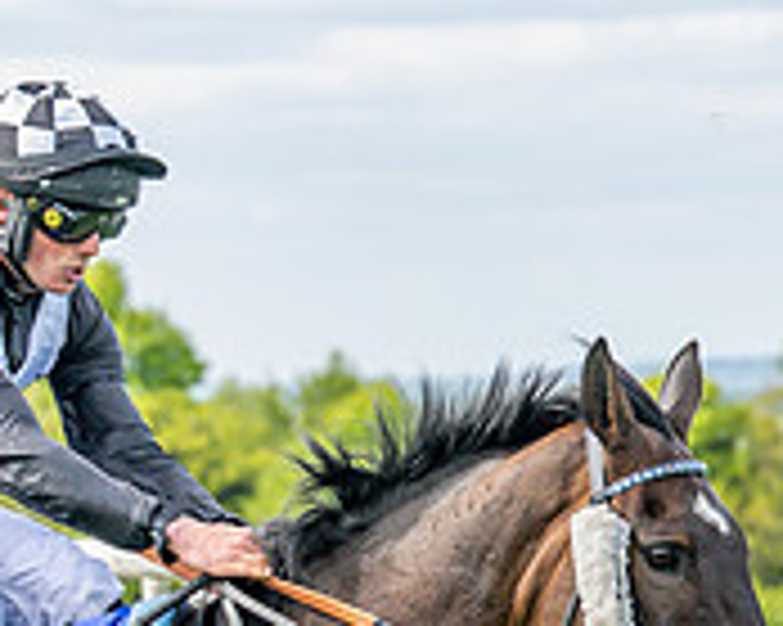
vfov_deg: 4.1
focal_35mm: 381
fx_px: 8824
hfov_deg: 5.1
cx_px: 661
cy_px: 627
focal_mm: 81
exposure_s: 1/1250
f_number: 4
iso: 400
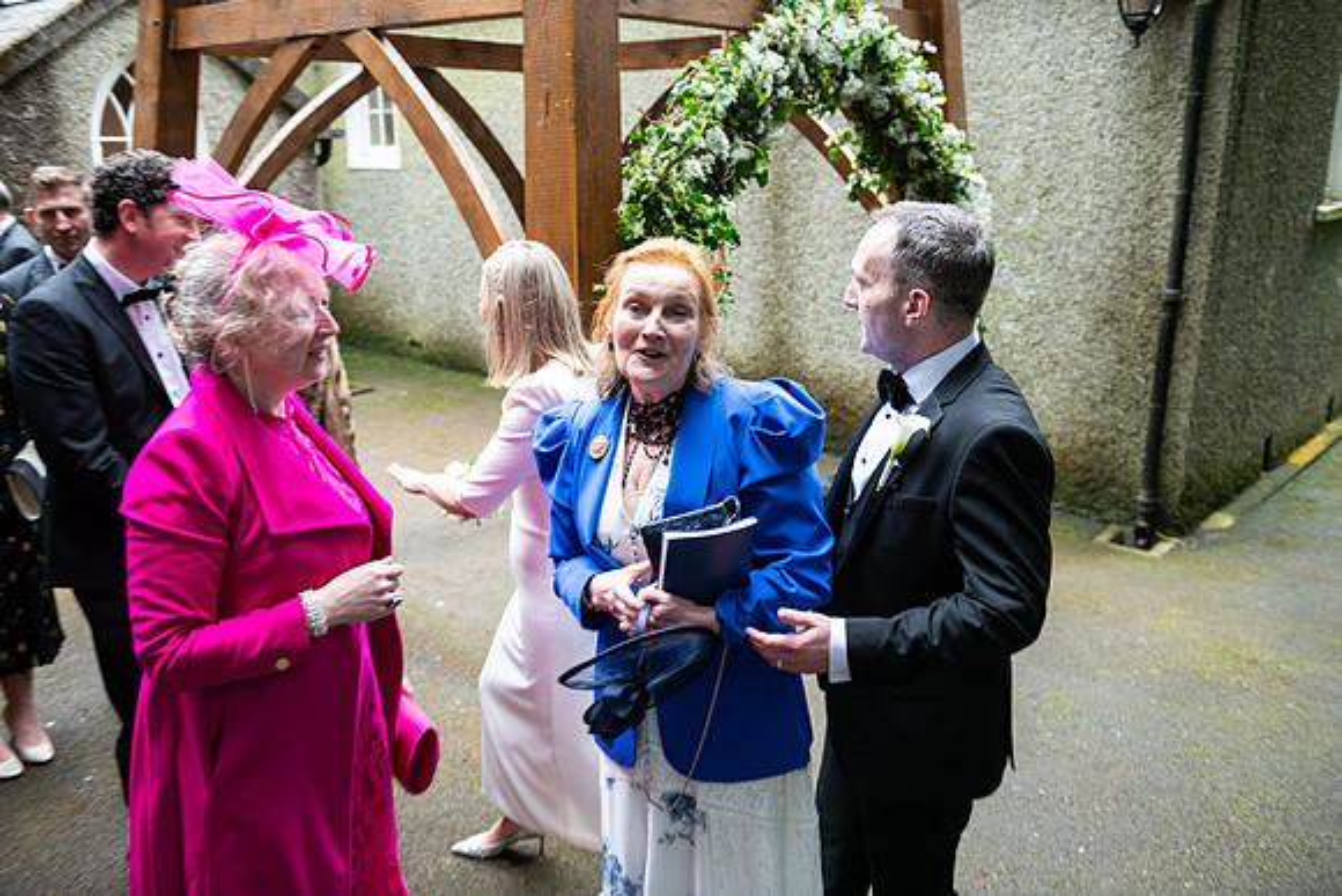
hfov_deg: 58.7
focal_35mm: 32
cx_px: 671
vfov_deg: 41.1
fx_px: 1193
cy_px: 448
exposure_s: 1/160
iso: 400
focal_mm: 32
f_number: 3.5
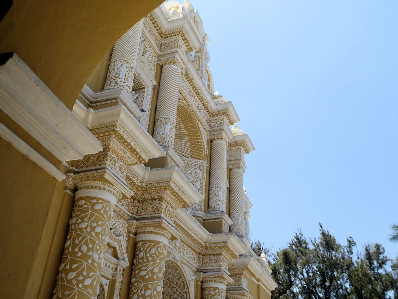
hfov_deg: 52.6
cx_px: 199
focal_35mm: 35
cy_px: 150
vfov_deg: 40.7
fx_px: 402
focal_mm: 6.3
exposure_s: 1/500
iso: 100
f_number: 3.7
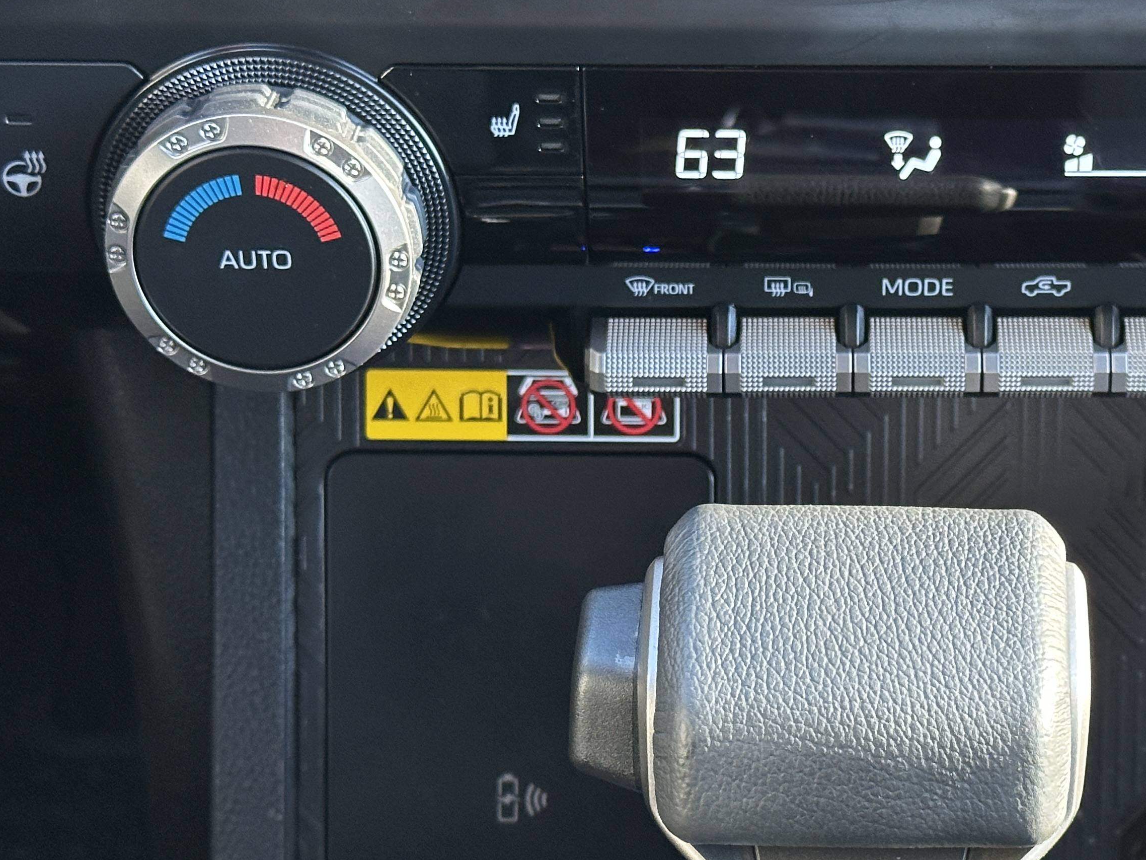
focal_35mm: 85
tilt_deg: -39.0
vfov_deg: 17.4
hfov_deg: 22.7
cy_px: 442
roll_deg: +2.0
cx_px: 924
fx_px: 2814
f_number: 1.78
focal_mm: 6.86
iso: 250
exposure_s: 1/60
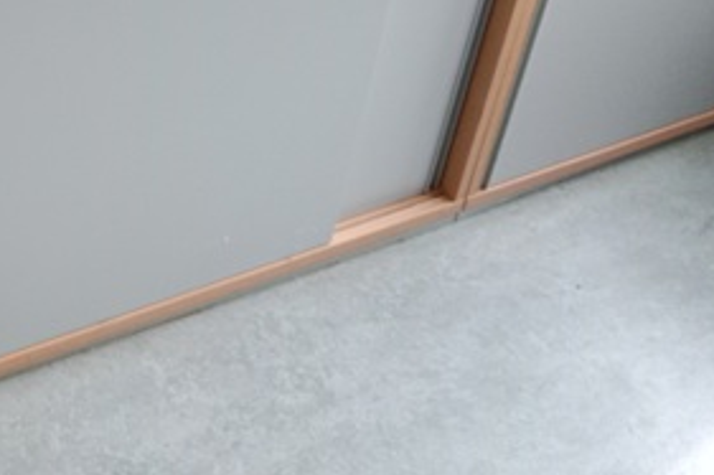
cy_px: -48
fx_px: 1269
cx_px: -91
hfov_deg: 28.3
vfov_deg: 20.2
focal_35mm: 64
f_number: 2.2
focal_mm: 3.65
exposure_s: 1/25
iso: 492
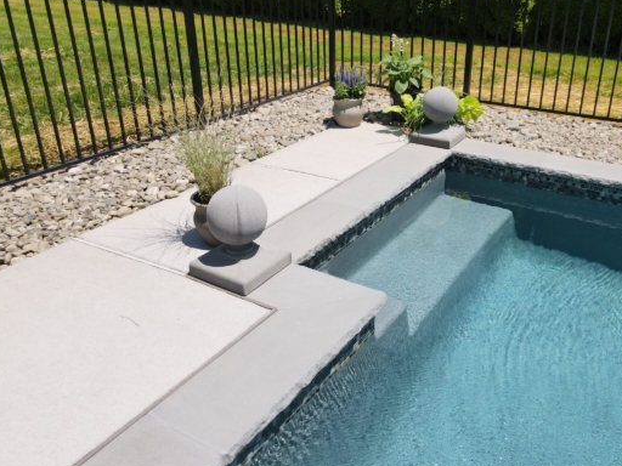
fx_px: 539
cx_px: 378
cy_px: 200
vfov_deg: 46.7
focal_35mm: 30
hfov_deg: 59.4
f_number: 2.8
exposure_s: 1/800
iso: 100
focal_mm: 4.5
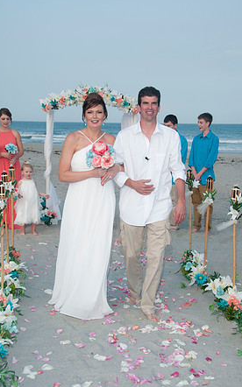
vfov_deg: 36.3
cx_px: 121
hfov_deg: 23.1
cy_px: 194
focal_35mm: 56
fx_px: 591
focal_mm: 36
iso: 100
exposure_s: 1/250
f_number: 7.1
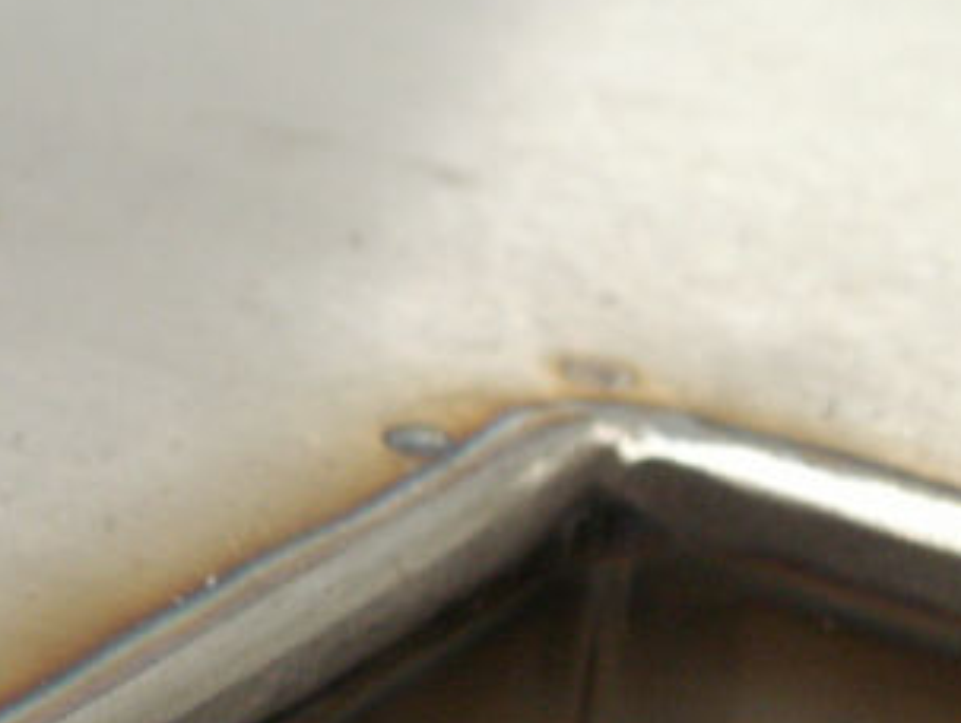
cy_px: 660
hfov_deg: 14.5
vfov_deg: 10.9
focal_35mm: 135
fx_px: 3752
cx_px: 117
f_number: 3.2
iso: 160
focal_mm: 10.74
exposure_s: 1/13
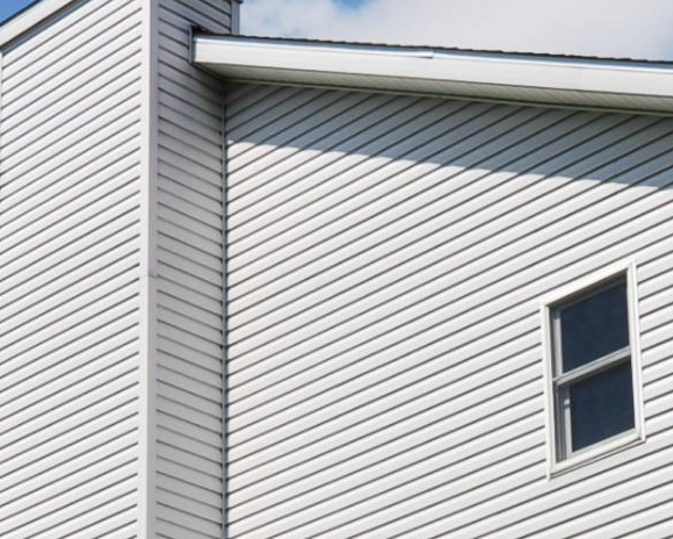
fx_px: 2609
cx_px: 522
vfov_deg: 11.3
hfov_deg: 14.6
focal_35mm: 131
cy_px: 792
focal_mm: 18
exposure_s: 1/800
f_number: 8
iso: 200
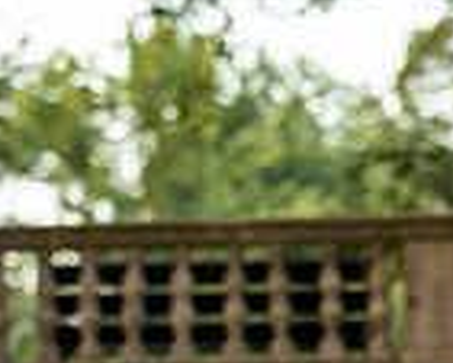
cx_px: 697
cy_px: 609
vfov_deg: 4.4
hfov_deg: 5.5
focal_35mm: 348
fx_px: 4669
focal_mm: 90
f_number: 3.5
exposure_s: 1/160
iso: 1000
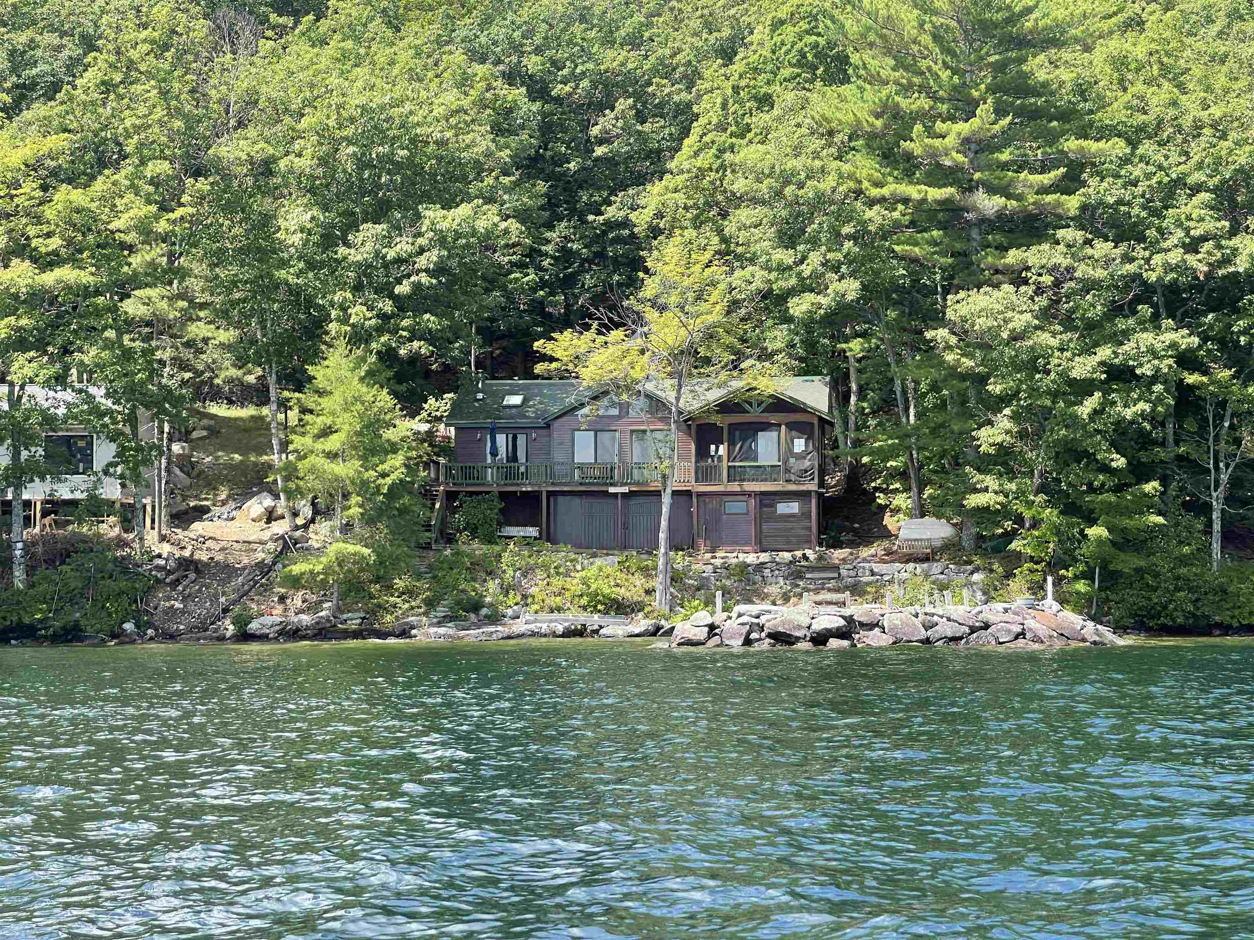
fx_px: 2318
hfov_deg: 30.3
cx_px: 627
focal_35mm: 64
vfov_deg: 22.9
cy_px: 470
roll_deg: +0.0
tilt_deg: +2.1
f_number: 2.2
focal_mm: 7.5
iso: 32
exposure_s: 1/426
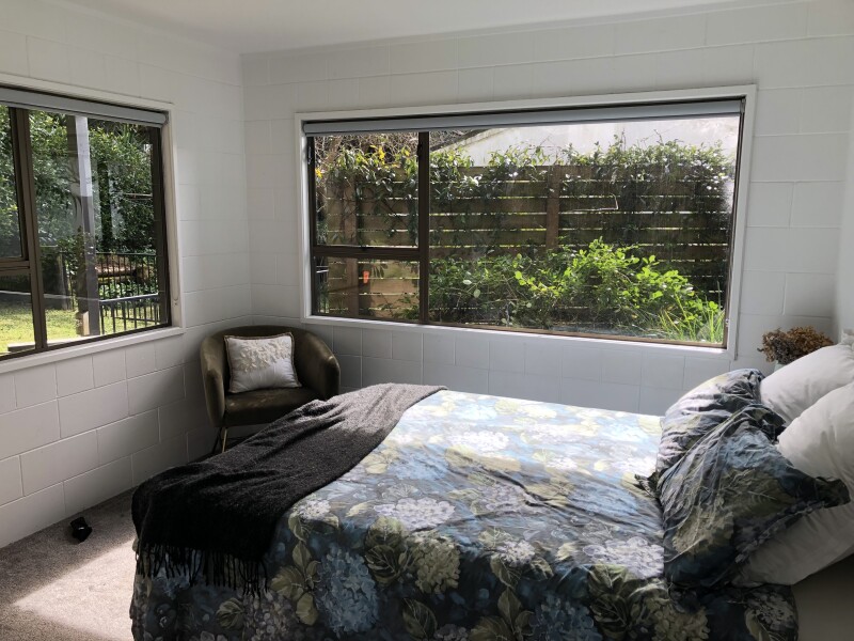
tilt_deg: -9.7
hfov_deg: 63.4
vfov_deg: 49.7
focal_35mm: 28
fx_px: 691
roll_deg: -0.6
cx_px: 427
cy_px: 320
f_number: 1.8
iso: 20
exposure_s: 1/222
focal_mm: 3.99
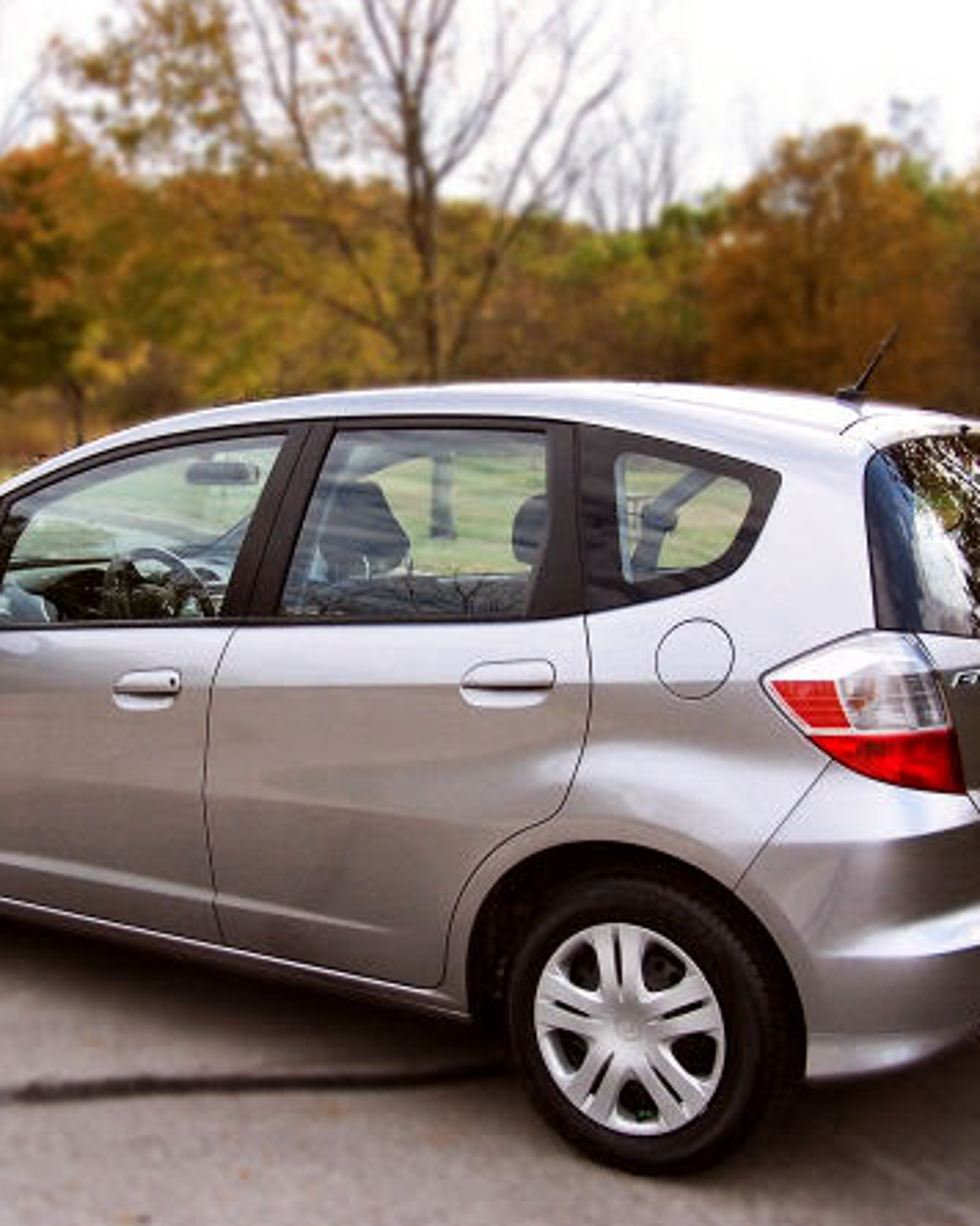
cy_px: 609
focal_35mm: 50
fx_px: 1813
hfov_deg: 30.2
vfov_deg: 37.3
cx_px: 405
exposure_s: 1/500
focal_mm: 6.3
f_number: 2.8
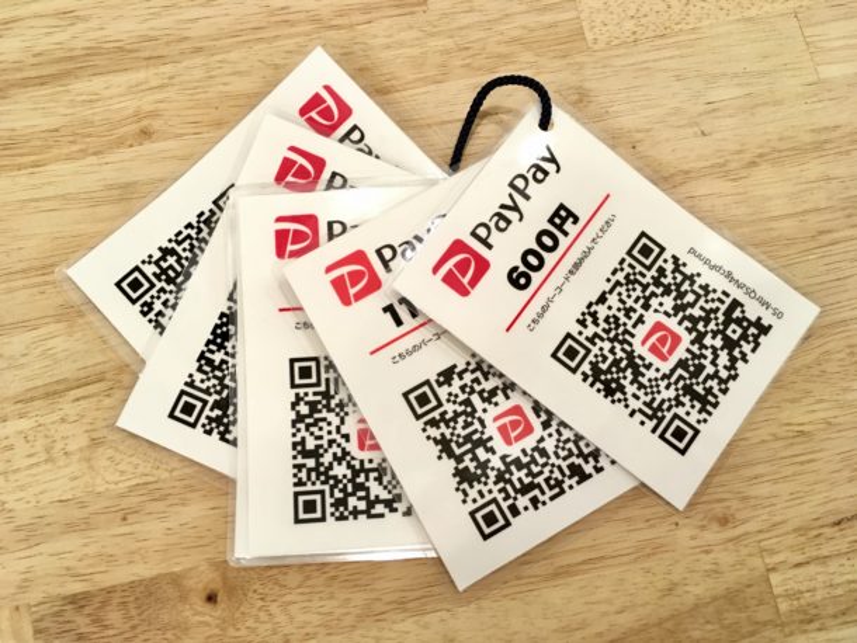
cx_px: 428
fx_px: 718
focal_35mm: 29
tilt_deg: -78.8
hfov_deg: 61.6
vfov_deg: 48.3
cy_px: 322
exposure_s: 1/30
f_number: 2.2
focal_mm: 4.15
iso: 125
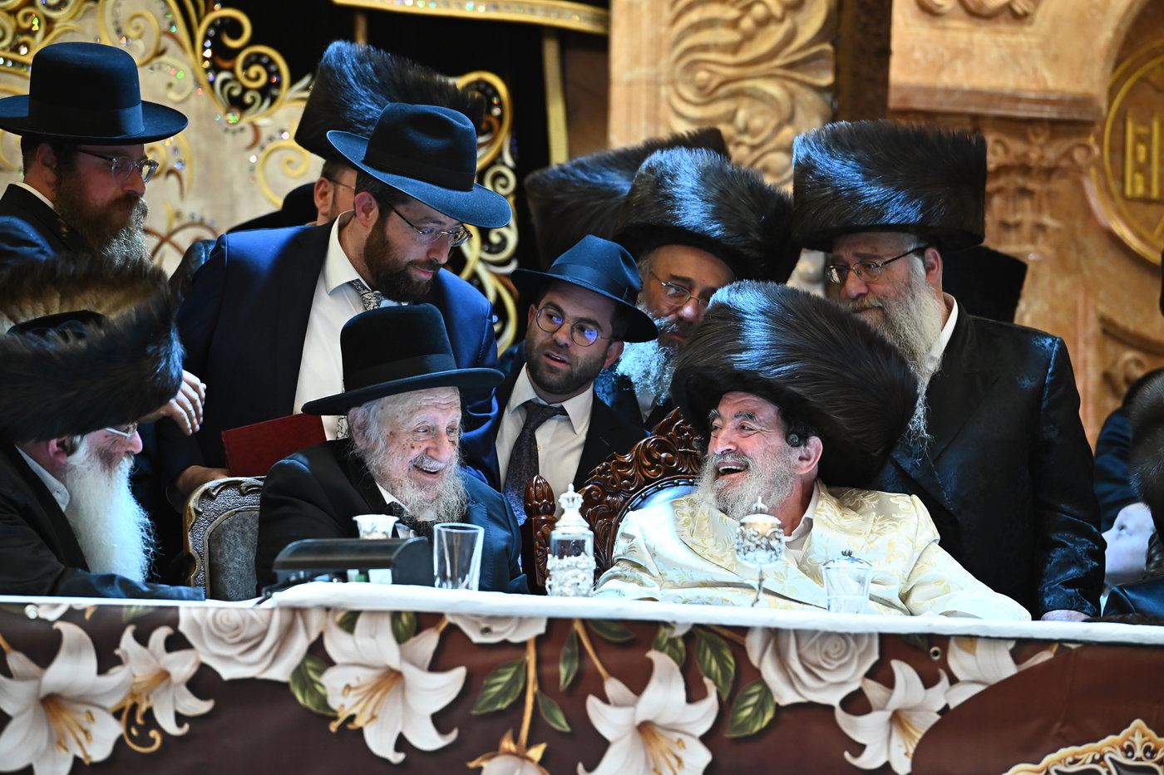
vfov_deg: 6.9
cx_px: 582
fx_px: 6465
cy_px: 388
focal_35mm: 200
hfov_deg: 10.3
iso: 2500
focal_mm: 200
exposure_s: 1/250
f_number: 5
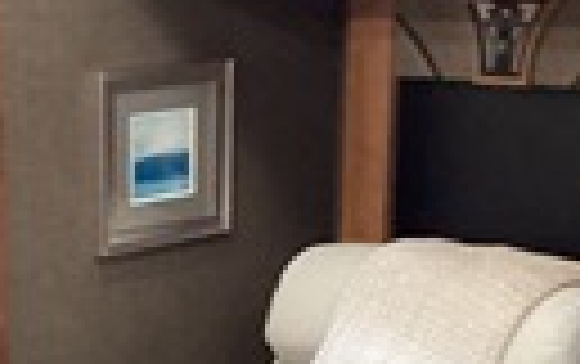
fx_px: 1614
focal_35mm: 102
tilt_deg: -19.5
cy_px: 413
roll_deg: +2.4
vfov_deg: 12.6
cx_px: 36
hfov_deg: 19.9
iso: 500
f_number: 2.4
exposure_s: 1/30
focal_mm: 3.3
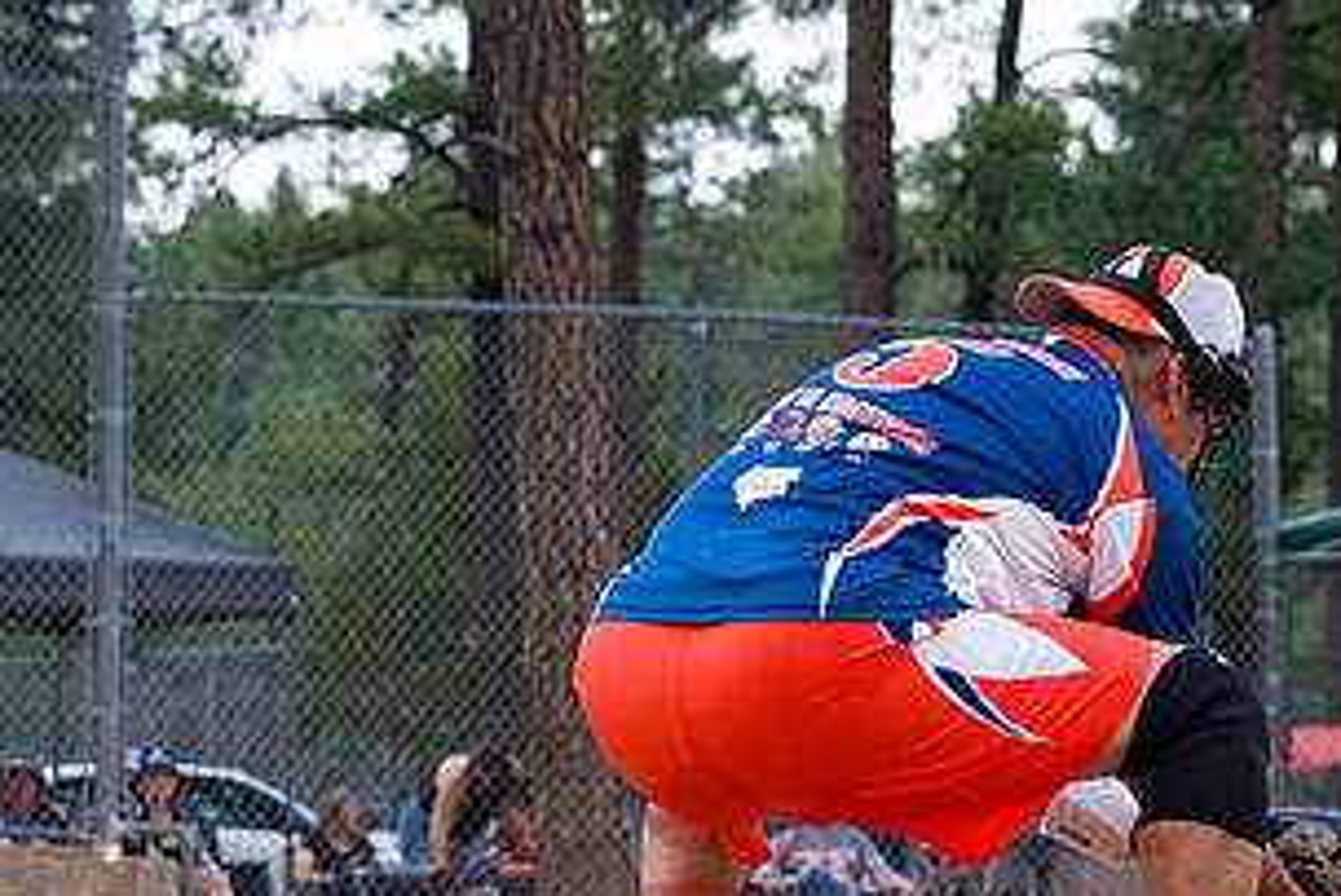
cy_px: 668
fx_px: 11552
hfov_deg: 6.6
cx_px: 1067
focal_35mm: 310
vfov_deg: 4.4
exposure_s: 1/1000
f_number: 8
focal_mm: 140
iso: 2000
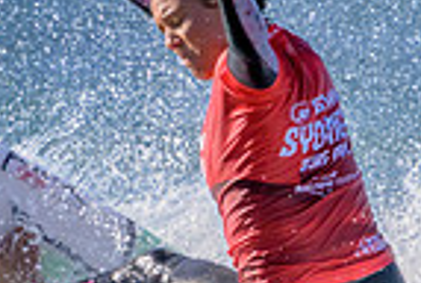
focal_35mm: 4048
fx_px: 47438
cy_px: 396
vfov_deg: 0.3
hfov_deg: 0.5
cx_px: 103
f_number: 11
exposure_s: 1/2500
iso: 1800
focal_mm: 1000
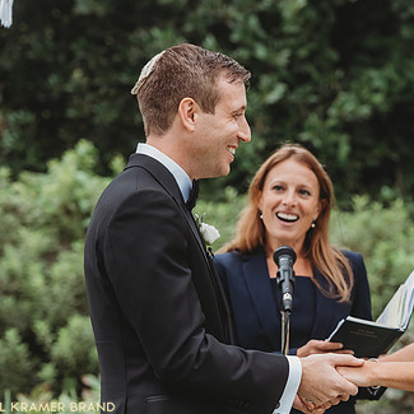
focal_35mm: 182
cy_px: 245
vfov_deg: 9.6
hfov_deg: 9.6
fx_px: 2463
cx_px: 298
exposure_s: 1/500
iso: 2000
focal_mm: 120
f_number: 5
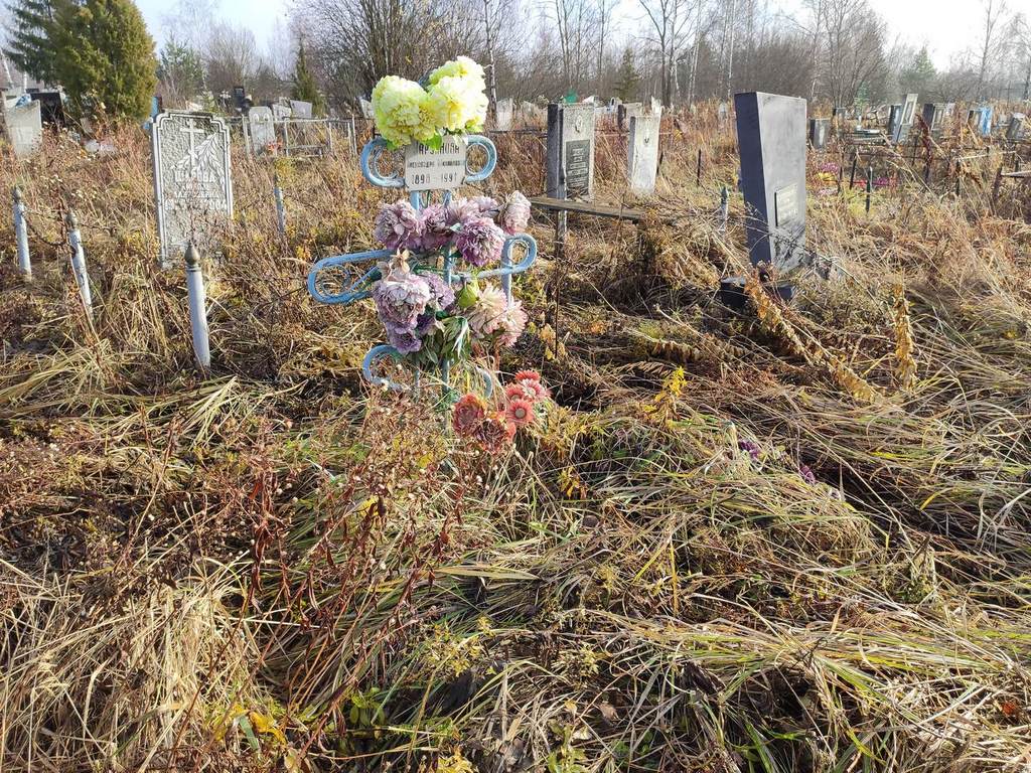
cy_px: 386
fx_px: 774
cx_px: 516
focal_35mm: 26
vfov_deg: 53.1
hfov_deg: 67.3
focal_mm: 4.77
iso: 112
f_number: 1.75
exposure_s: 1/609
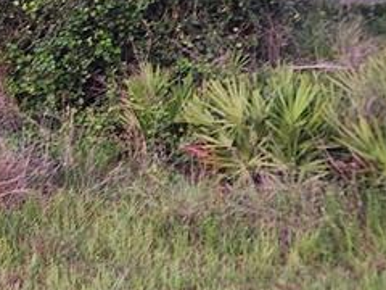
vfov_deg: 15.0
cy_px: 72
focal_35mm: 98
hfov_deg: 18.9
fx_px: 1093
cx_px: -85
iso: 500
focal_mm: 5.4
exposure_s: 1/60
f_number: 1.8
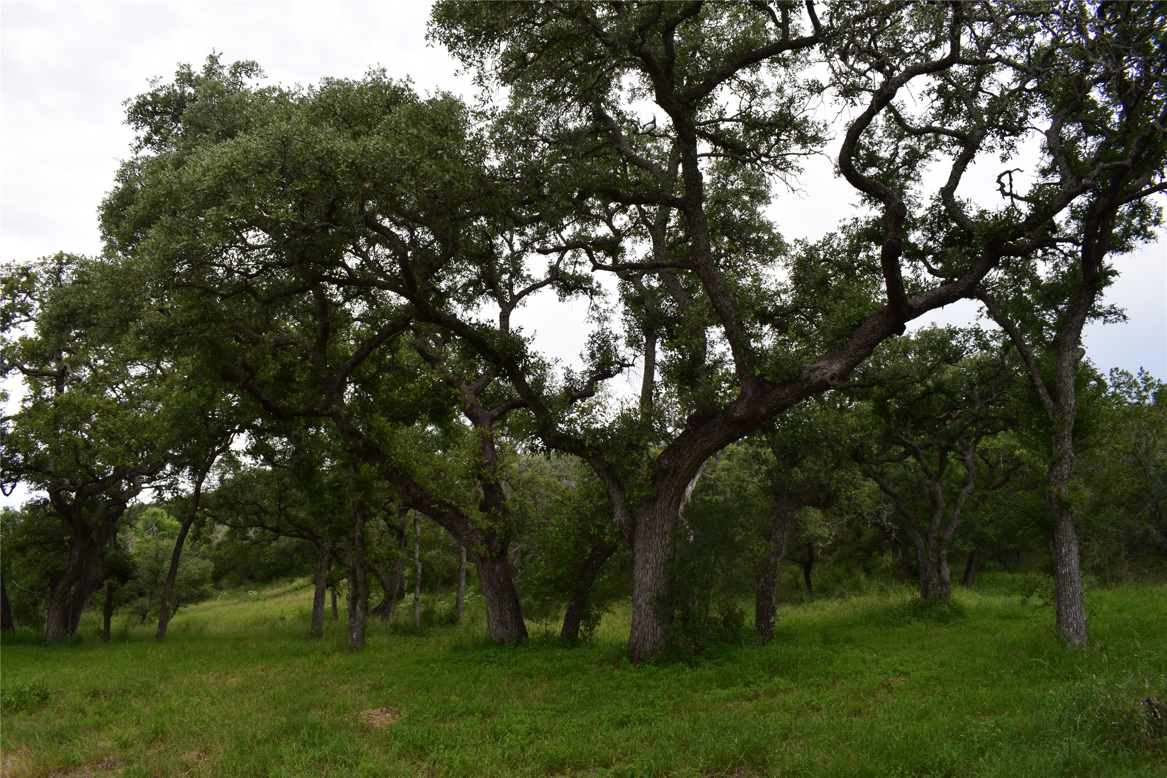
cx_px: 584
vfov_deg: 47.9
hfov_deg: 67.4
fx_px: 875
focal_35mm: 27
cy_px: 389
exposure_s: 1/250
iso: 400
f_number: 10
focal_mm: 18
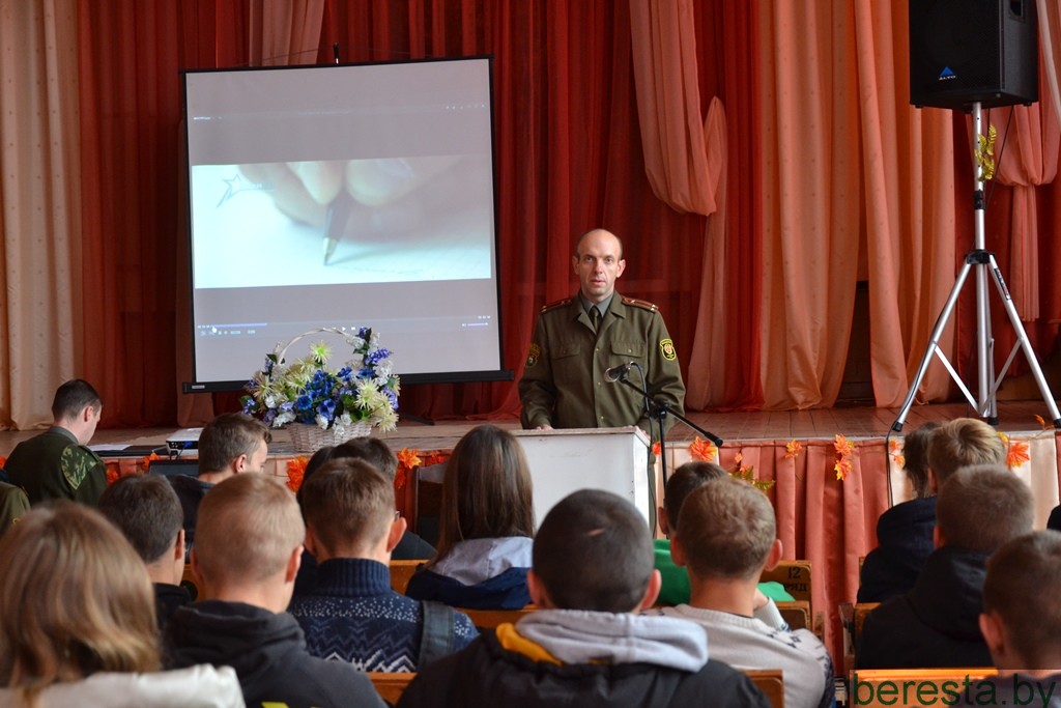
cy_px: 354
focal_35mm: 68
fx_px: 1990
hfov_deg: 29.9
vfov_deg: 20.2
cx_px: 530
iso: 1100
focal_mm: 45
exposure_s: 1/60
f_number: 4.8
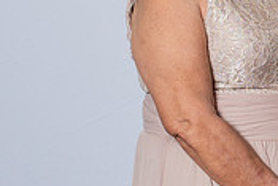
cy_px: 90
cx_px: 316
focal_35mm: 192
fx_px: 1484
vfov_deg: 7.2
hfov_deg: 10.6
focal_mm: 26
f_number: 5.6
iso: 200
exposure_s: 1/160
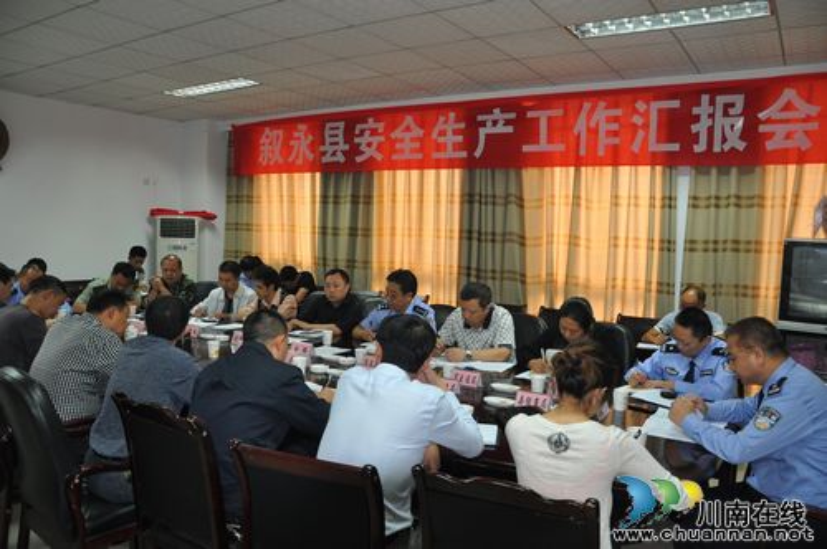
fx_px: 619
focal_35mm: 27
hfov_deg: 67.4
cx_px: 414
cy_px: 274
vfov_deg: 47.8
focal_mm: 18
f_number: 3.5
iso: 800
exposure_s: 1/60
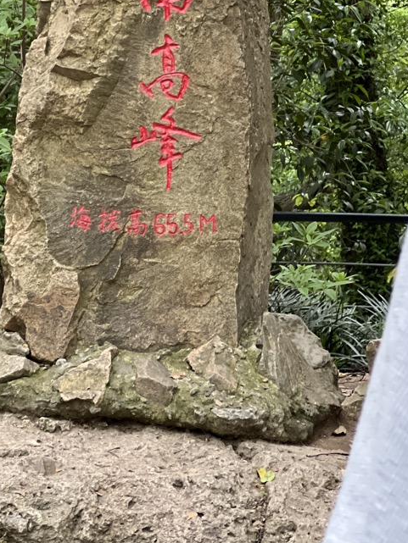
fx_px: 1932
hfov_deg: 12.0
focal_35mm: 123
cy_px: 143
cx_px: 131
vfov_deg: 15.9
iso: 400
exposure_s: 1/40
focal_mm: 9
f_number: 2.8
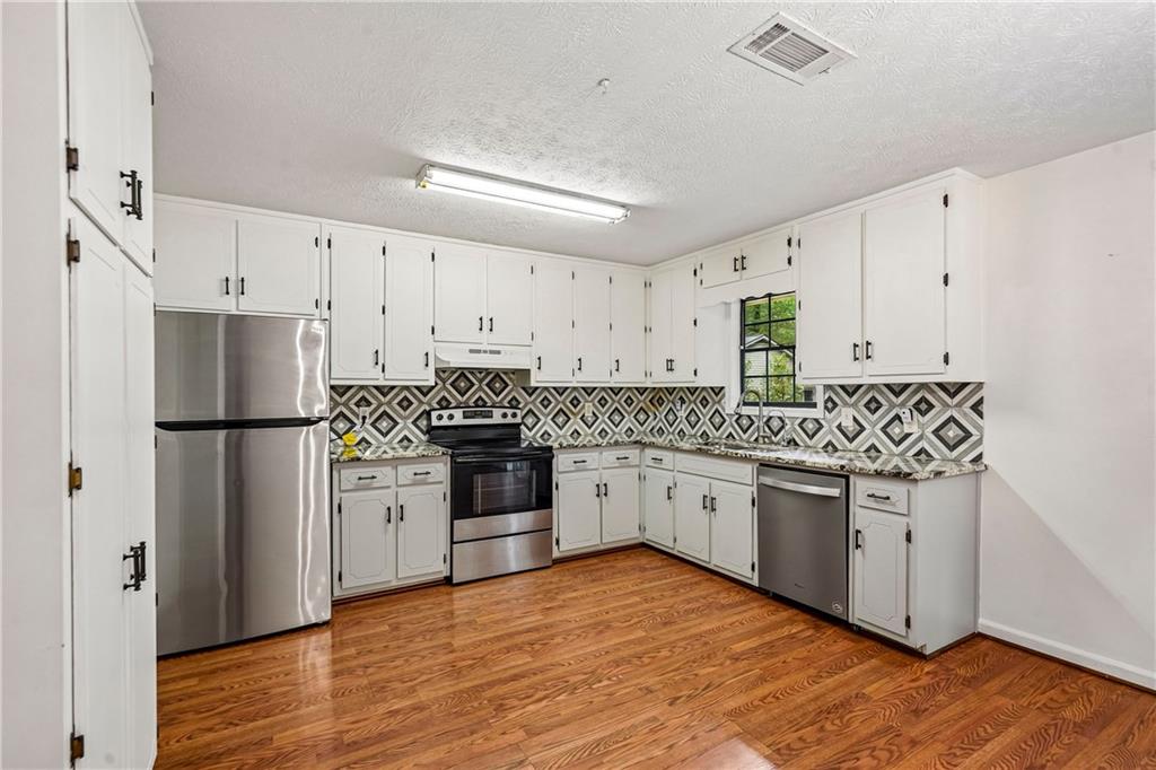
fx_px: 514
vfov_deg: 73.7
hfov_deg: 96.8
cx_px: 578
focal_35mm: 16
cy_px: 385
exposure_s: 1/5
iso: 400
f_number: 8
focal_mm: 16
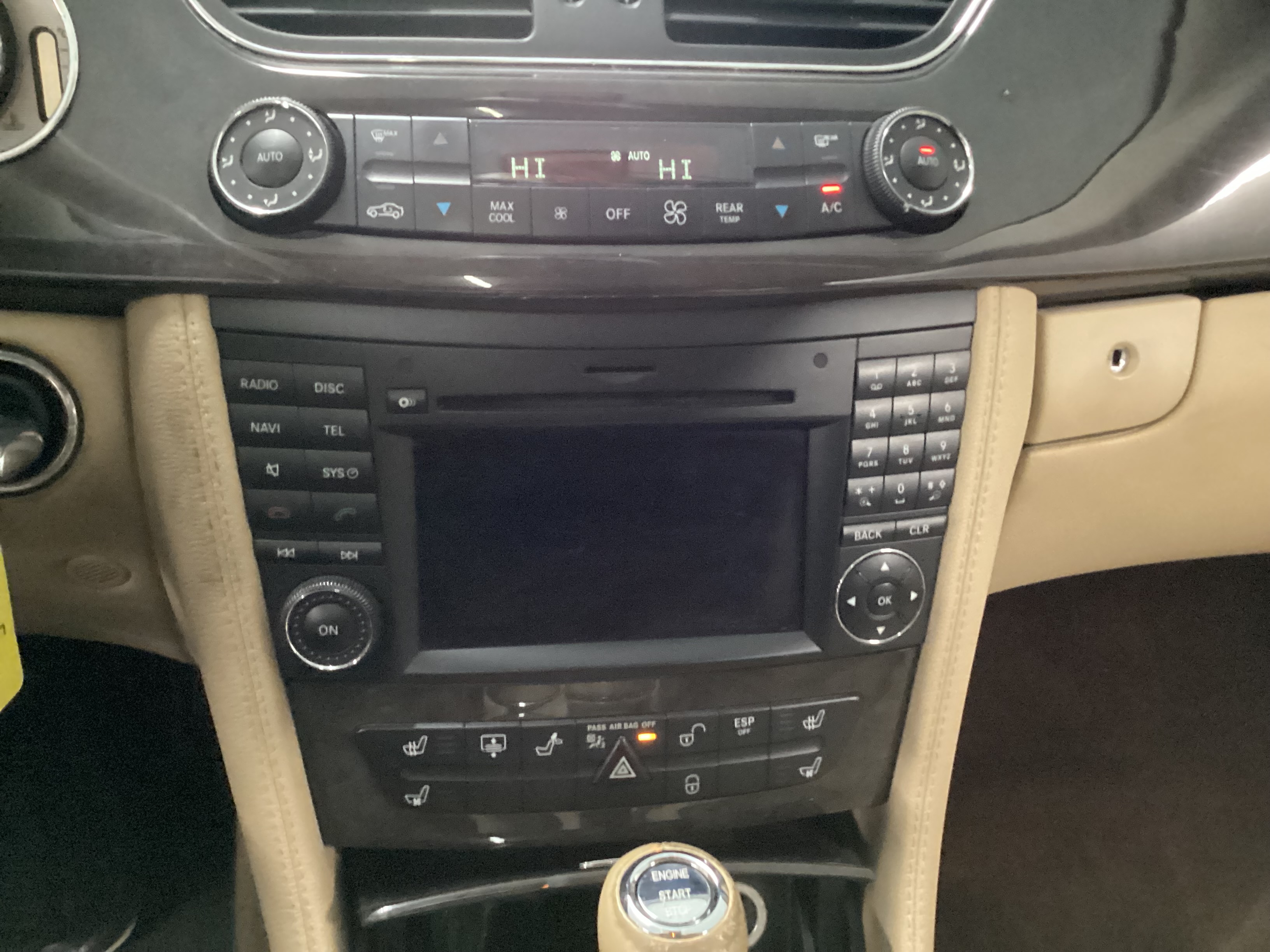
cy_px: 476
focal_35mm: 31
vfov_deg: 45.4
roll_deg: -4.3
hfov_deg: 58.4
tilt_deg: -32.3
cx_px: 635
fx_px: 1137
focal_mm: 3.3
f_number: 2.4
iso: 640
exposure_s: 1/17
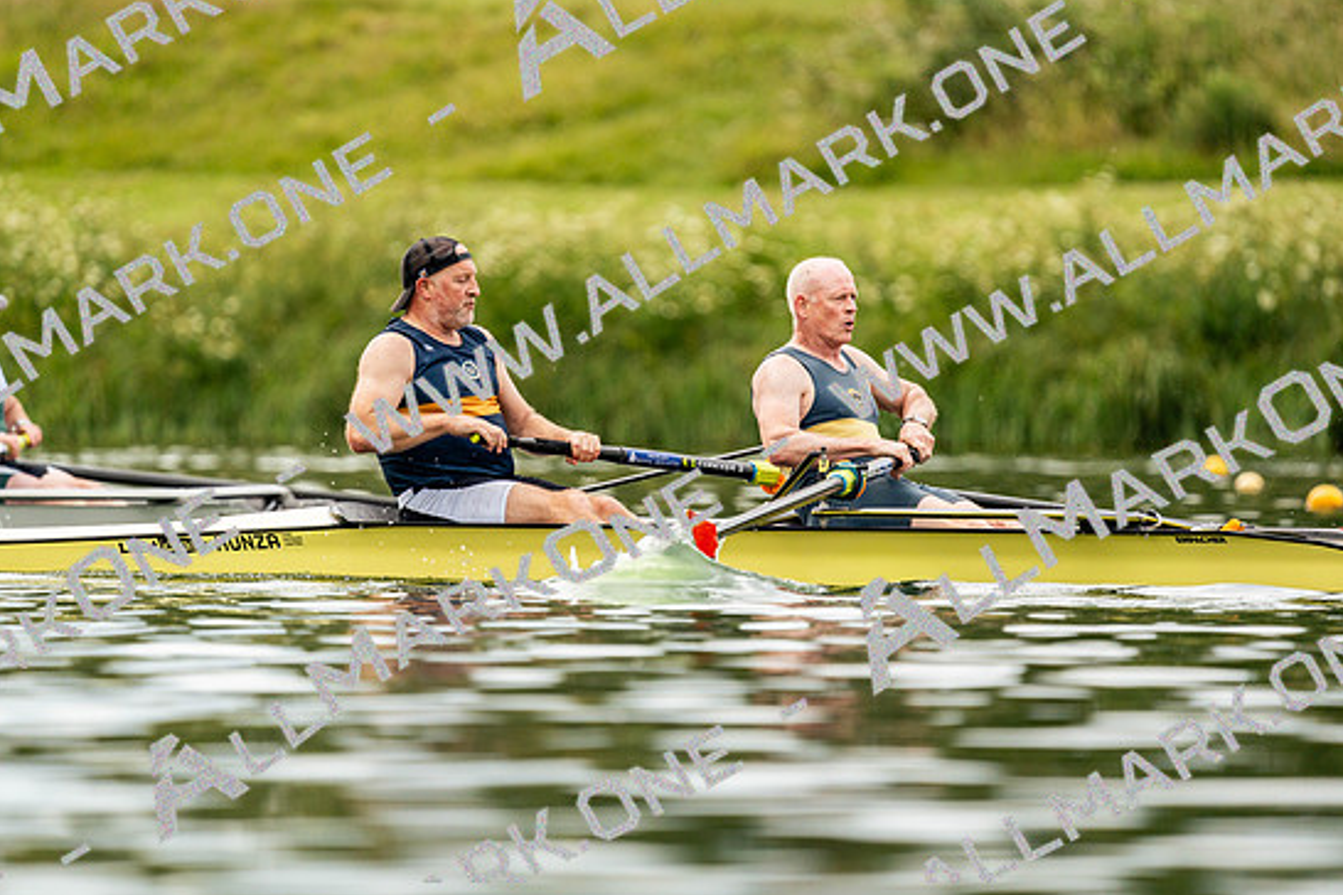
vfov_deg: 2.3
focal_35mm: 607
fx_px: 22643
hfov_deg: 3.4
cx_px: 649
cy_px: 461
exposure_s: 1/2000
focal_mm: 571
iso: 500
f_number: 6.3
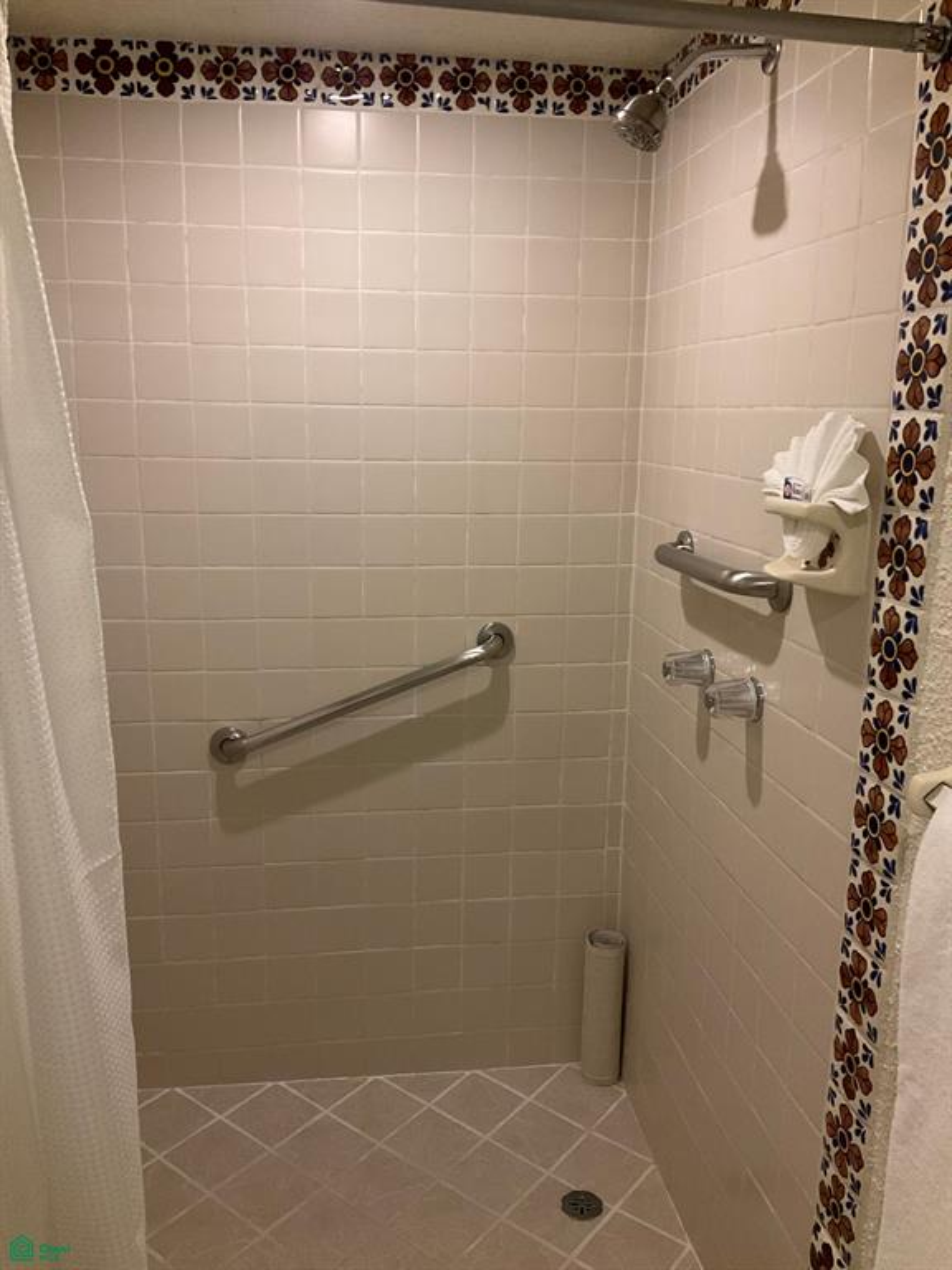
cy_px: 635
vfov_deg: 61.7
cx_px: 476
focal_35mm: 29
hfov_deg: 48.2
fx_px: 1063
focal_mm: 3
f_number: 1.8
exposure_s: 1/40
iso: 200
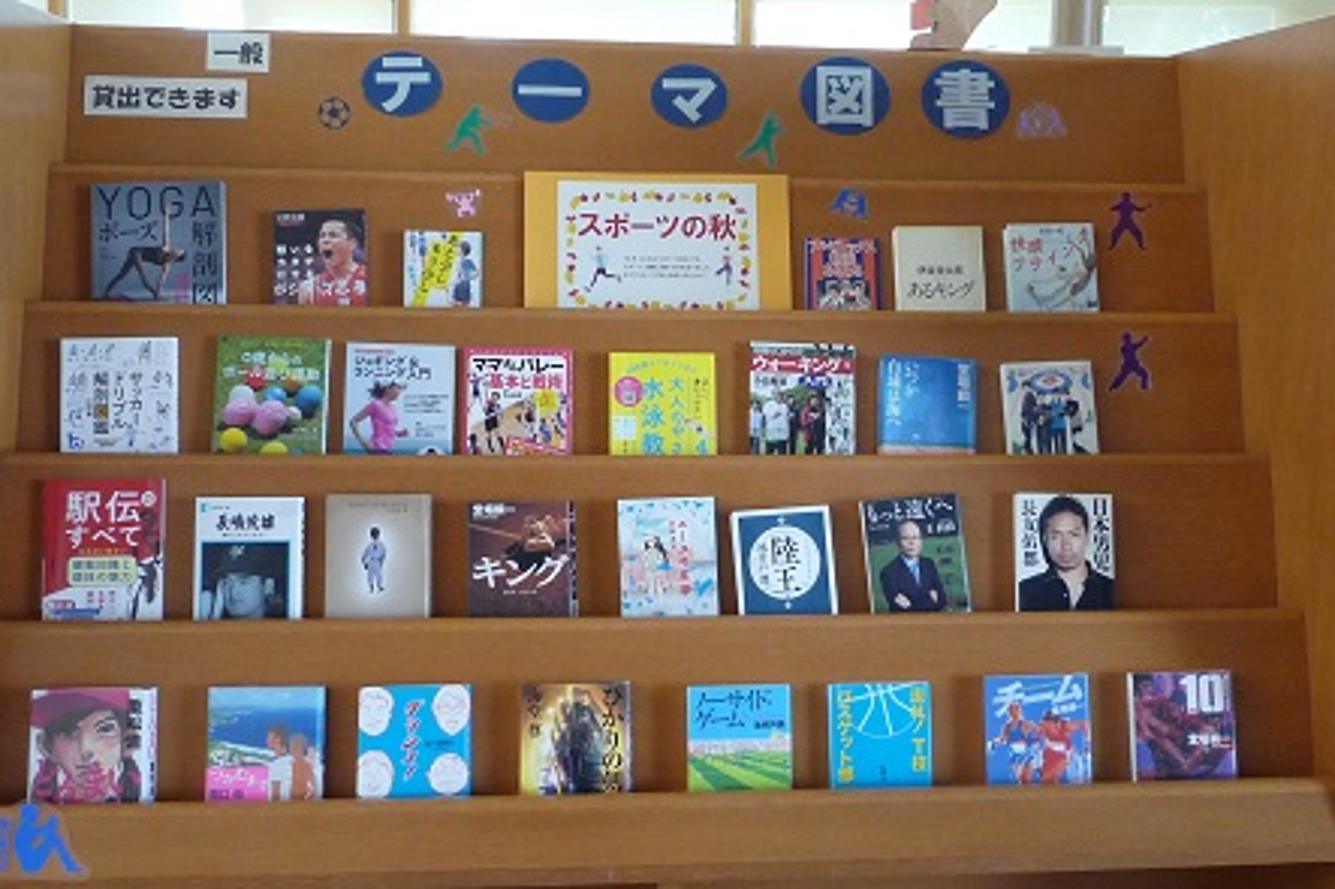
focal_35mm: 40
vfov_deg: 33.4
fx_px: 1483
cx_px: 666
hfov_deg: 48.5
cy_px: 413
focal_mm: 4.4
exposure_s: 1/30
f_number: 2.8
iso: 250
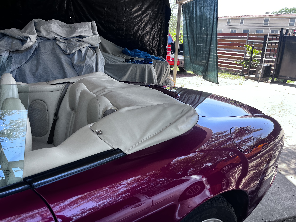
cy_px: 111
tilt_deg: -18.2
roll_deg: -0.2
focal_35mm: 26
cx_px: 148
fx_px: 222
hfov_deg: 67.3
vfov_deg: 53.1
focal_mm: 5.1
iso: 40
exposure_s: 1/242
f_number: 1.6
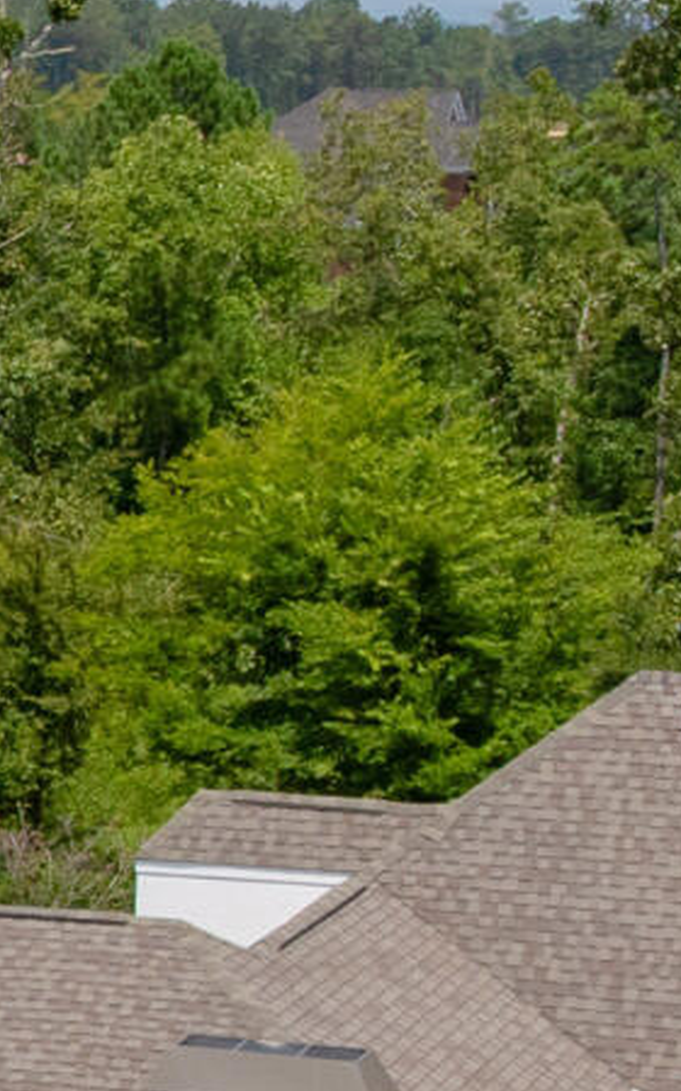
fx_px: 5056
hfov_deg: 7.1
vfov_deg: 12.2
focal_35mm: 170
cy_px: 970
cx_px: -1204
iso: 100
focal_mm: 12.29
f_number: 7.1
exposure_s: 1/640
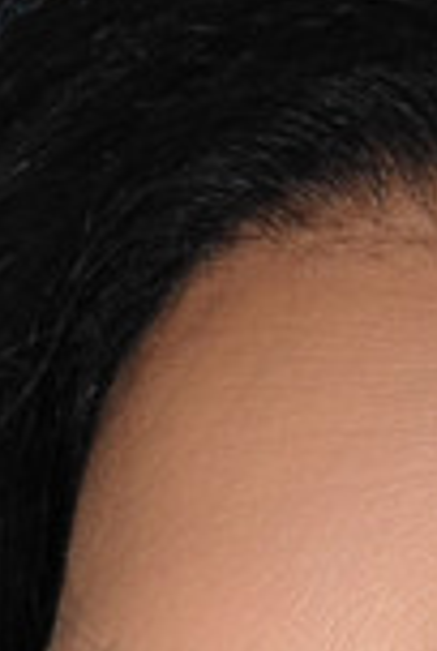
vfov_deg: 3.5
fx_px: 10585
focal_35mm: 584
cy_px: 964
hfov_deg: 2.4
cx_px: 557
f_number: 9.5
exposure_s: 1/90
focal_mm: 93
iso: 800
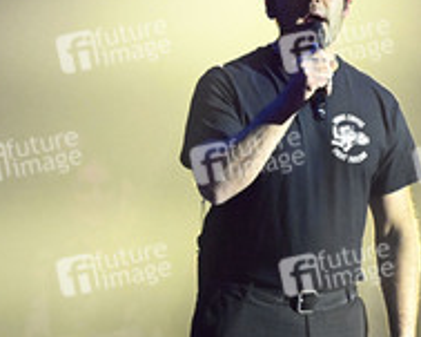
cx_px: 277
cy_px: 214
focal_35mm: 514
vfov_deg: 3.0
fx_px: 6401
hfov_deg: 3.8
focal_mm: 230
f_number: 5.6
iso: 20000
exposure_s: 1/500
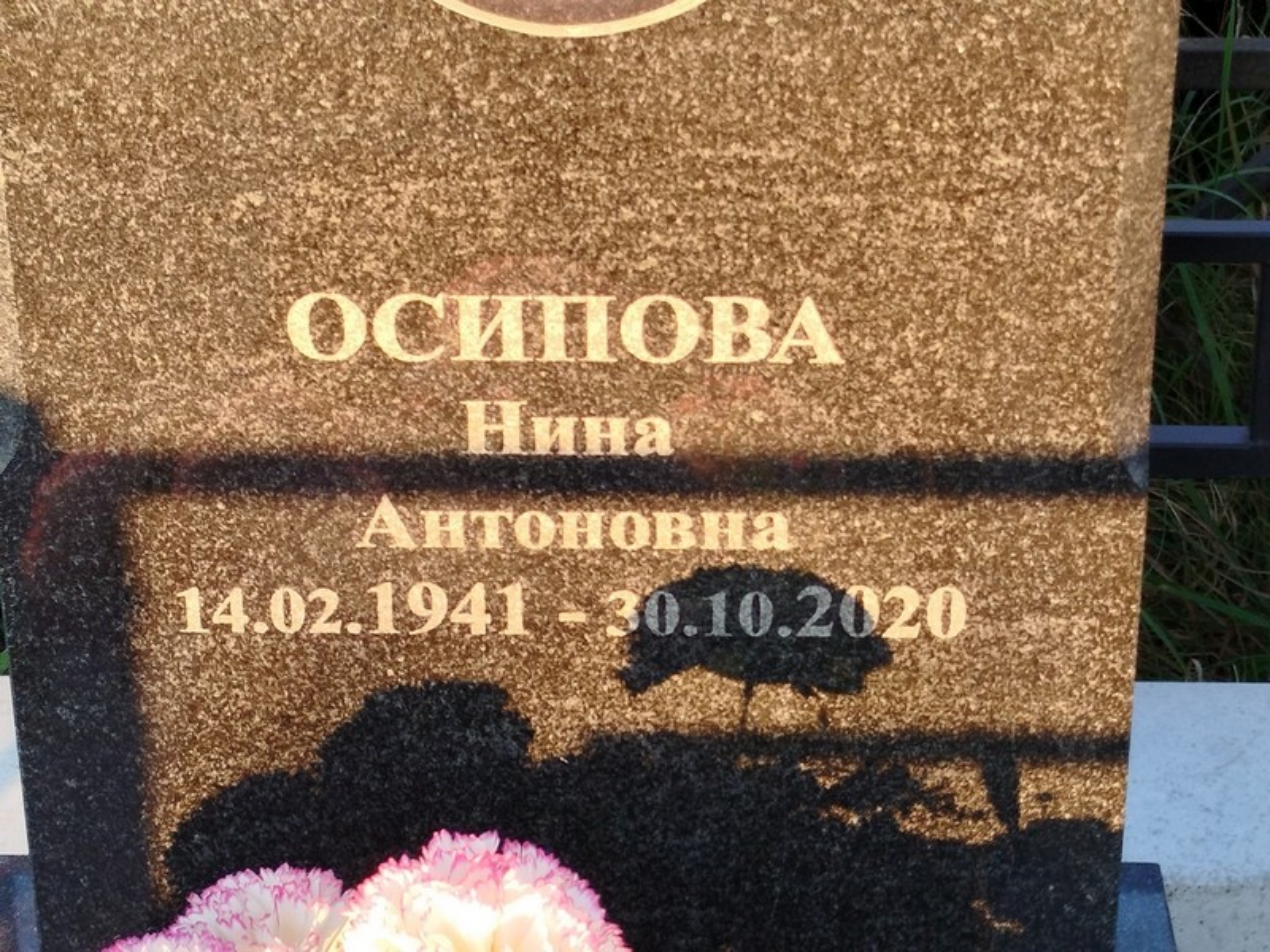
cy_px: 476
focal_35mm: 31
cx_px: 635
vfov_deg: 45.4
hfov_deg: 58.4
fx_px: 1137
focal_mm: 5.31
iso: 64
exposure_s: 1/100
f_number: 1.7
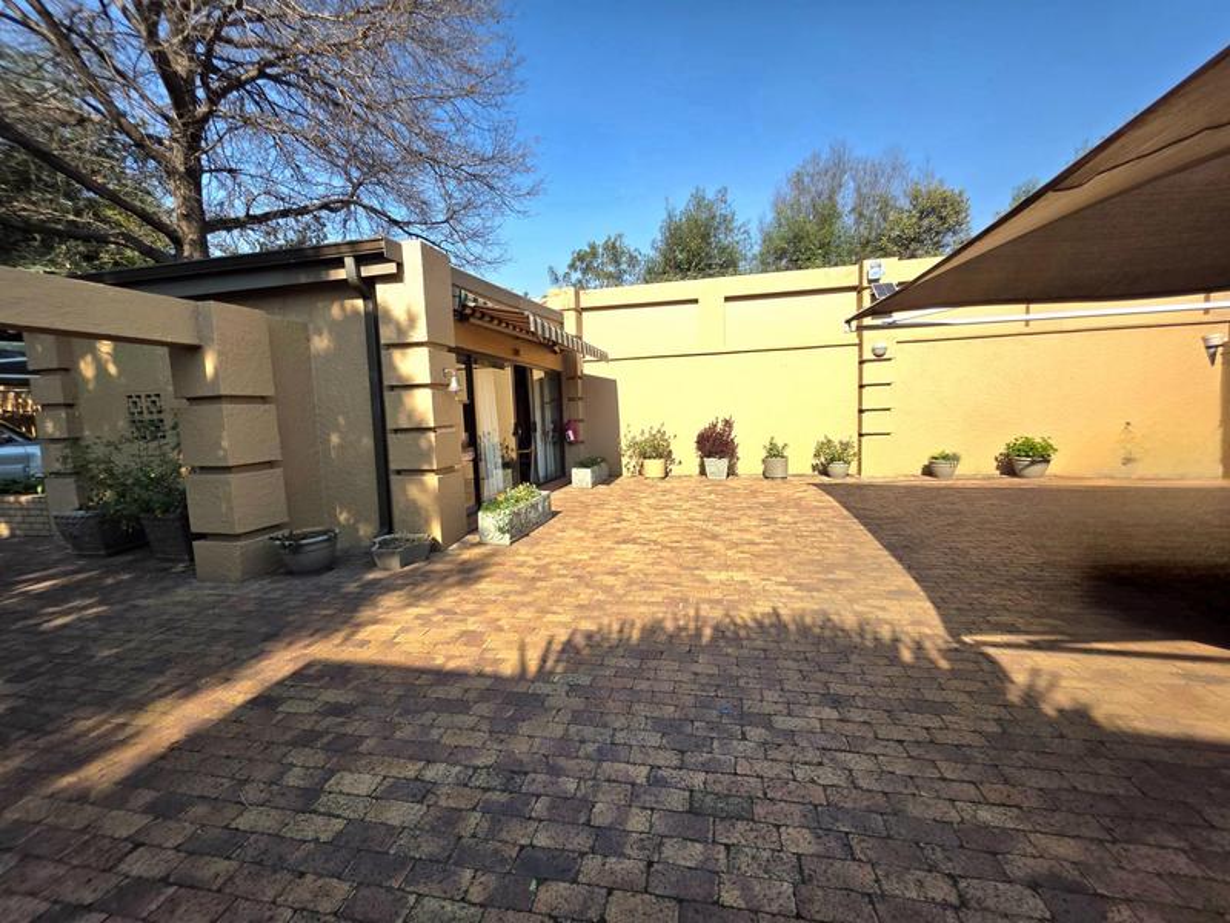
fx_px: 462
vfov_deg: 89.9
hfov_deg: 106.2
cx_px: 615
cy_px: 462
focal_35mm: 13
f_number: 1.9
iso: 40
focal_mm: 2.2
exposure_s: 1/1111
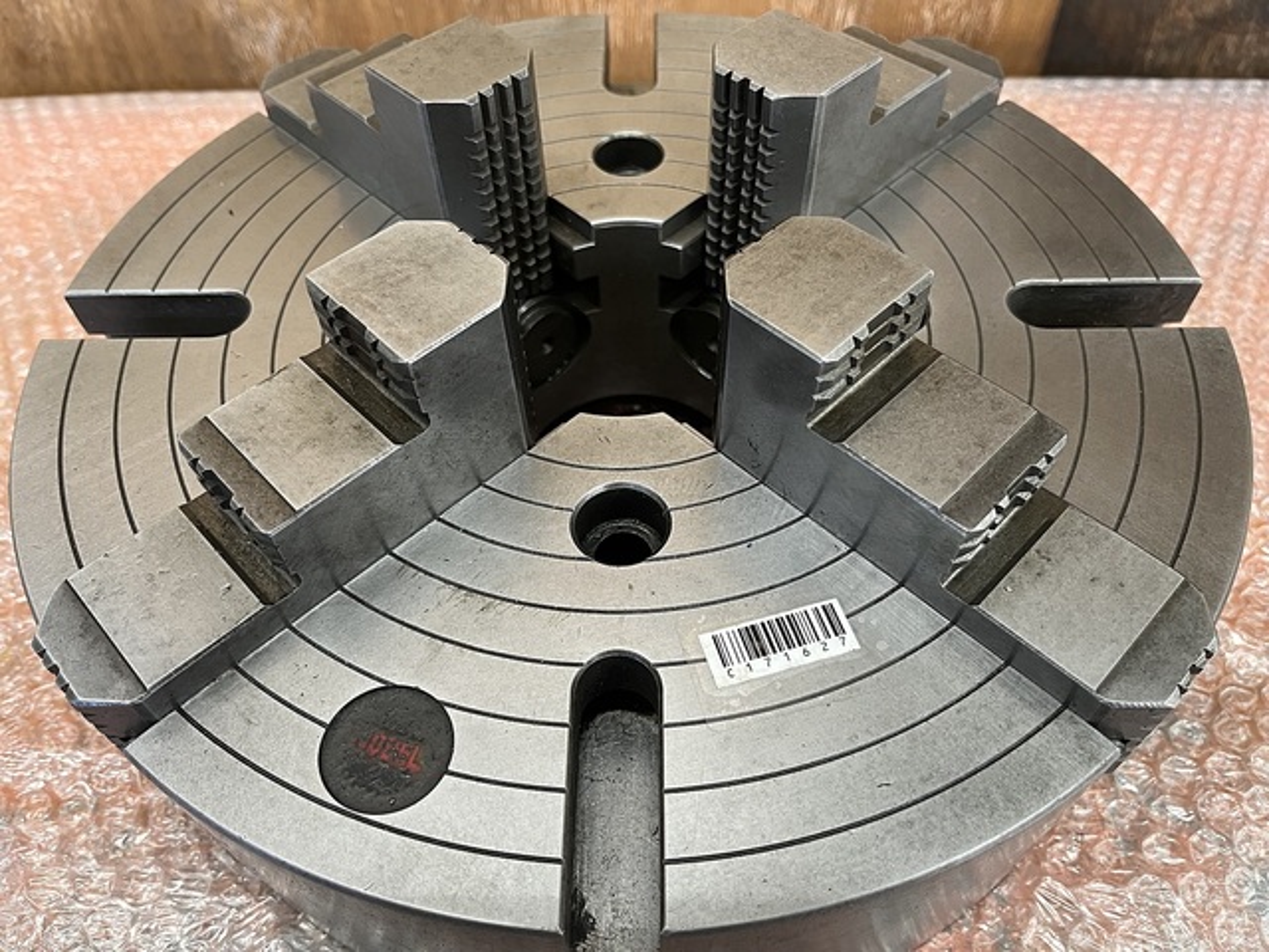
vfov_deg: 53.1
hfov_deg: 67.3
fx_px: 953
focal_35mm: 26
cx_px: 634
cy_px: 476
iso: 160
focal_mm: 5.1
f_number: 1.6
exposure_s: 1/50
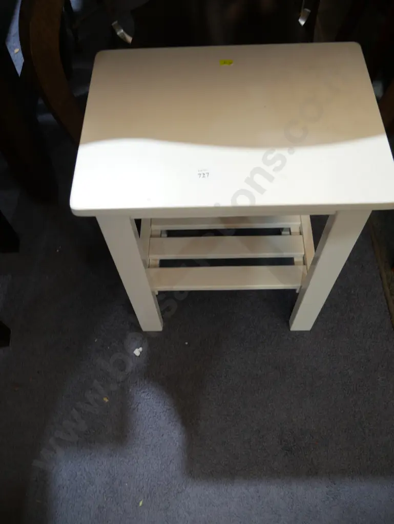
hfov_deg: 46.8
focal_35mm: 30
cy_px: 262
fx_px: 455
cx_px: 197
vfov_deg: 59.9
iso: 400
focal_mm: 15
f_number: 3.6
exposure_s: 1/60
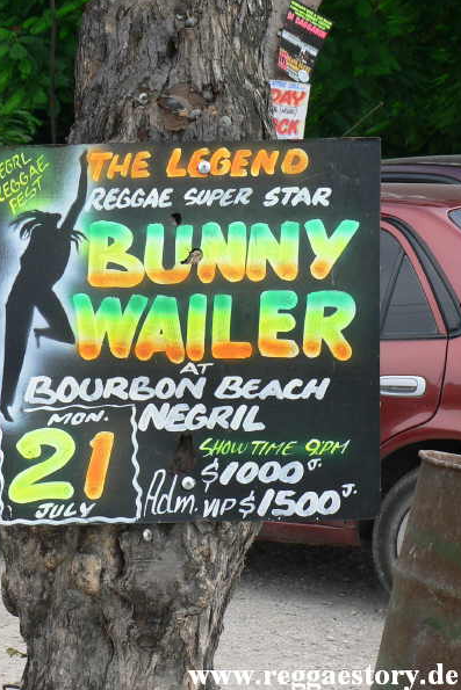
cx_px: 214
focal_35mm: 87
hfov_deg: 15.7
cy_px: 343
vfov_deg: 23.4
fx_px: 1670
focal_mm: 14.3
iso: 64
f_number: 4
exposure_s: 1/125
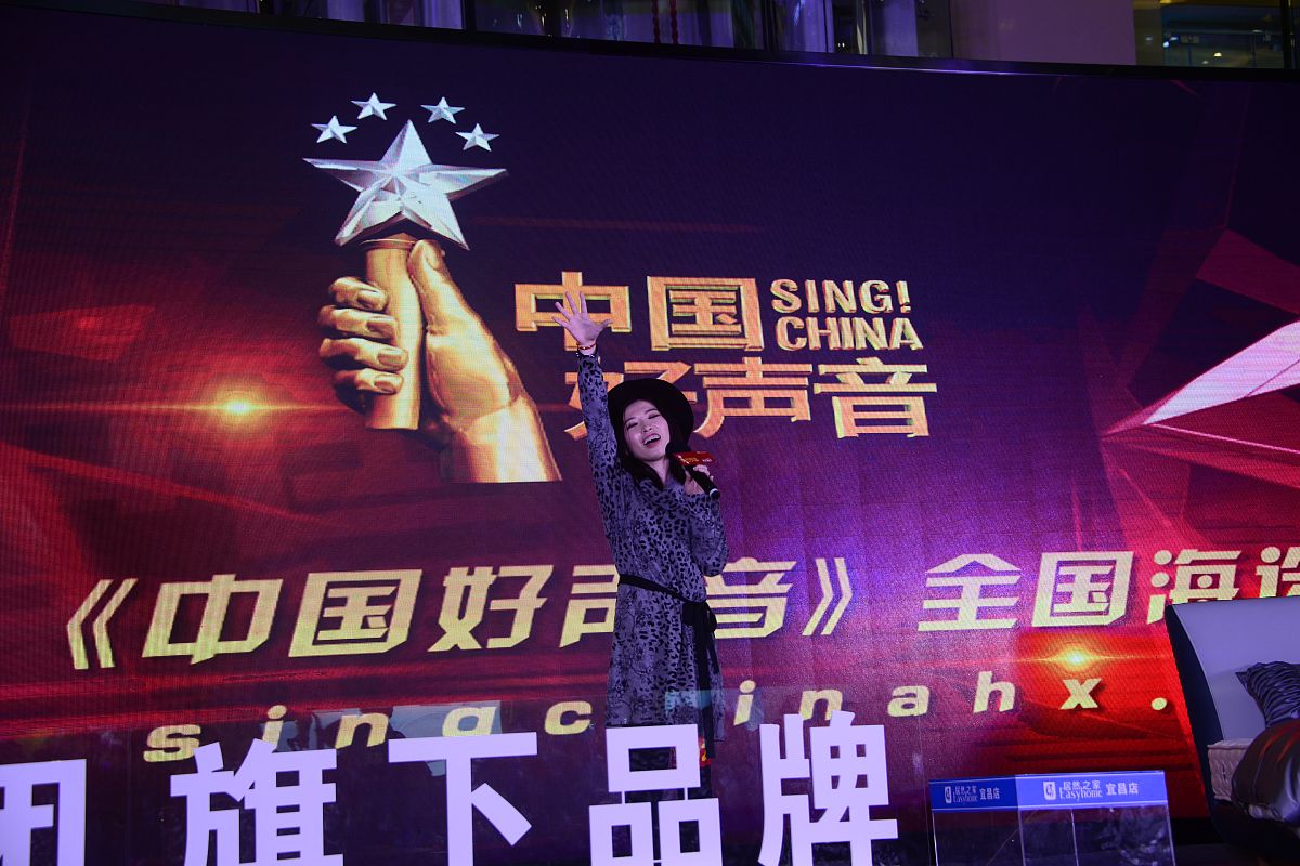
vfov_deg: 21.9
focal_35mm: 62
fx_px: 2239
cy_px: 433
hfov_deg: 32.4
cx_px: 650
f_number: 4.8
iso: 400
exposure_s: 1/125
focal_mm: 62
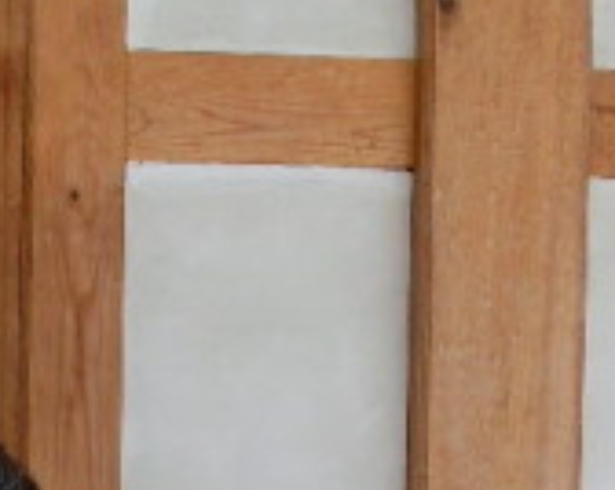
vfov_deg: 10.1
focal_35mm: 147
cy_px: 764
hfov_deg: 13.1
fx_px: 2673
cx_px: 297
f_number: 3
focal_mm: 6.3
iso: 80
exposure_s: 1/180
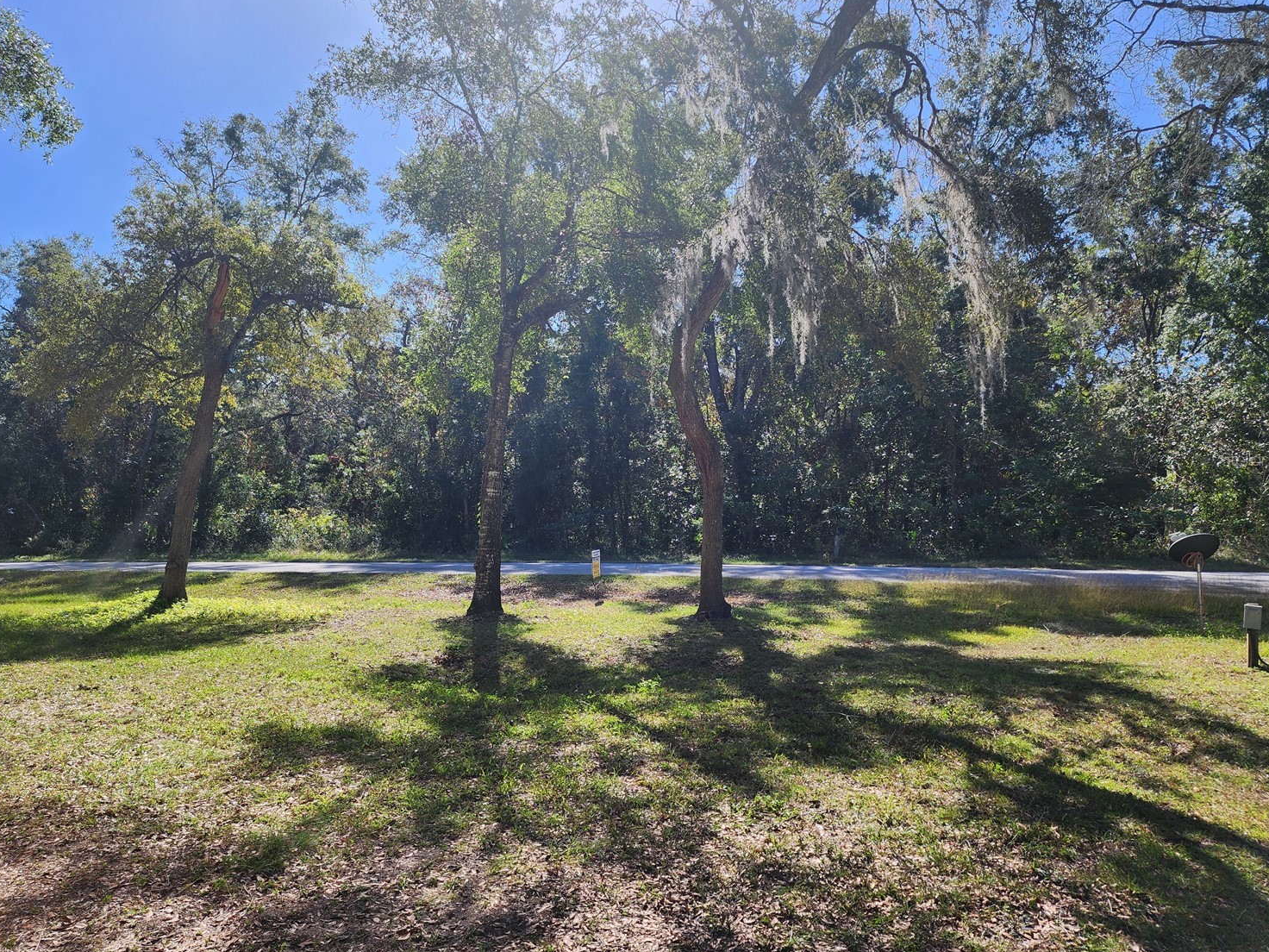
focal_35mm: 25
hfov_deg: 69.4
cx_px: 613
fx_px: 916
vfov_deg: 54.9
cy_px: 459
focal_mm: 6.4
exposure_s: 1/754
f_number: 1.8
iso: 12
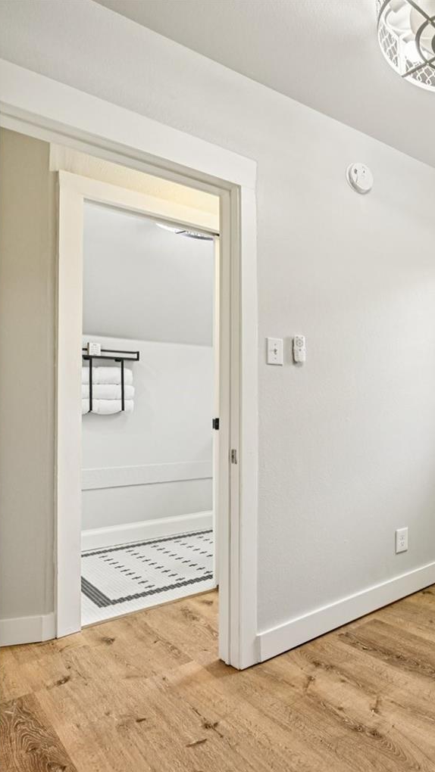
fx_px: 471
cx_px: 502
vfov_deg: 78.6
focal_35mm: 23
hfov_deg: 38.7
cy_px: 402
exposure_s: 1/15
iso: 160
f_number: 8
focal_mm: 14
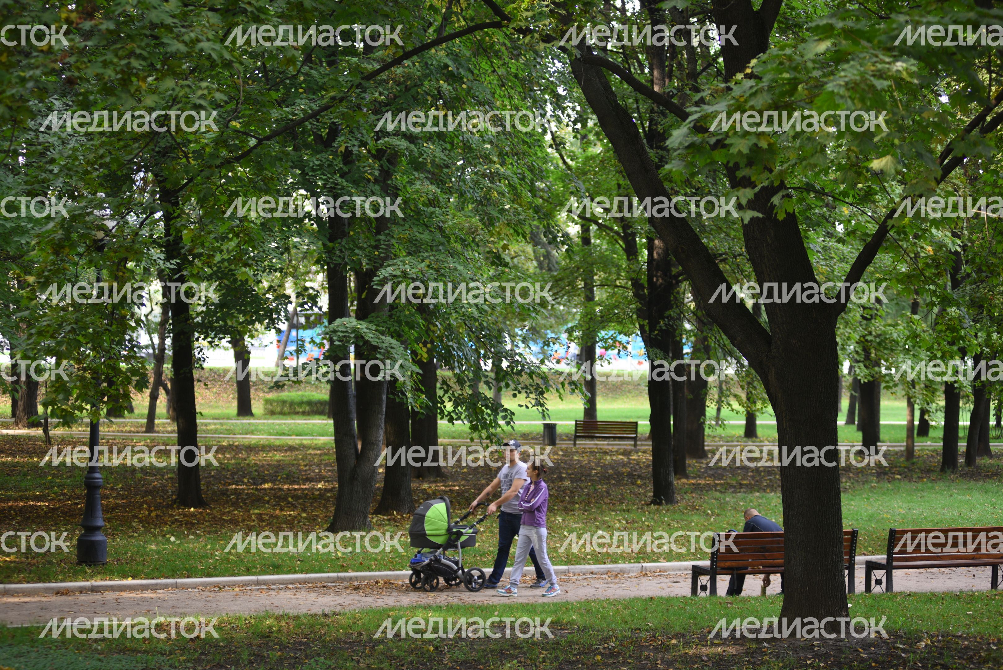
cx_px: 502
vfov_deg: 17.1
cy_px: 335
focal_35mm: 80
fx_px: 2230
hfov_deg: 25.4
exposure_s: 1/100
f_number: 2.8
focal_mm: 80
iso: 400
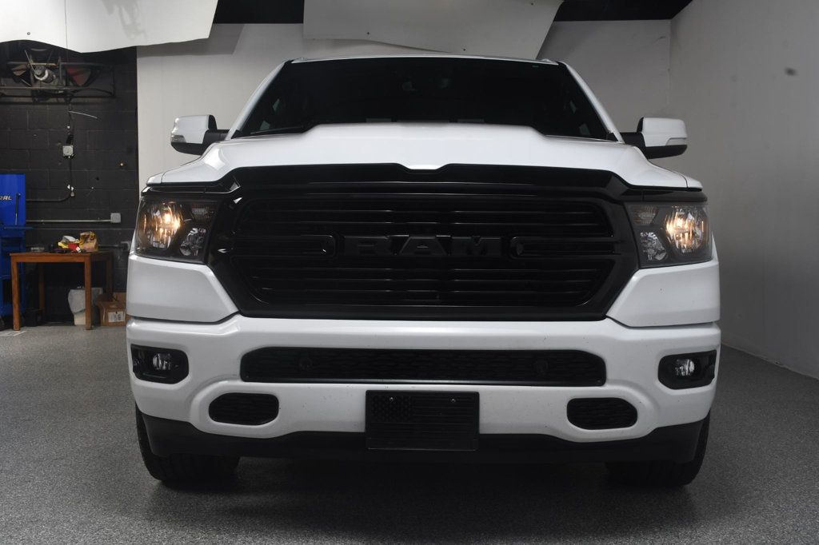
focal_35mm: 45
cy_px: 272
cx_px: 410
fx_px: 1023
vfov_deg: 29.8
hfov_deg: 43.6
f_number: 13
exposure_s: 1/160
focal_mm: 30
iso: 100
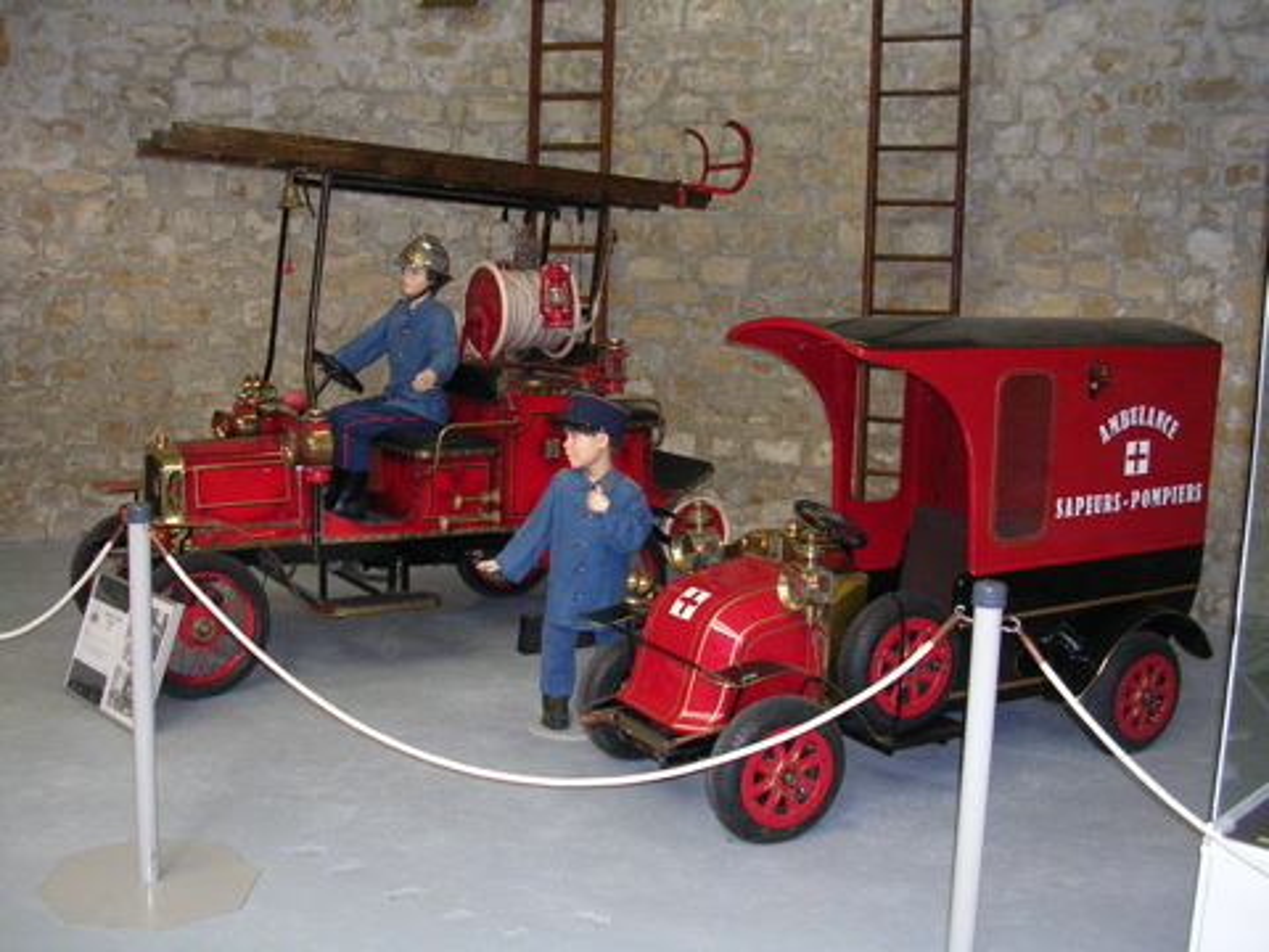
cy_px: 476
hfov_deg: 49.0
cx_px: 634
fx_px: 1393
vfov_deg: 37.7
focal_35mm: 38
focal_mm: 5.8
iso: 200
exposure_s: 1/60.1
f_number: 2.8
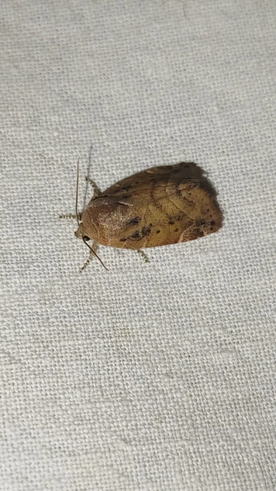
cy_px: 247
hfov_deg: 15.9
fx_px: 989
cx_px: 141
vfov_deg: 27.9
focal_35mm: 76
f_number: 1.7
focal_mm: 5.31
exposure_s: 1/50
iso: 80
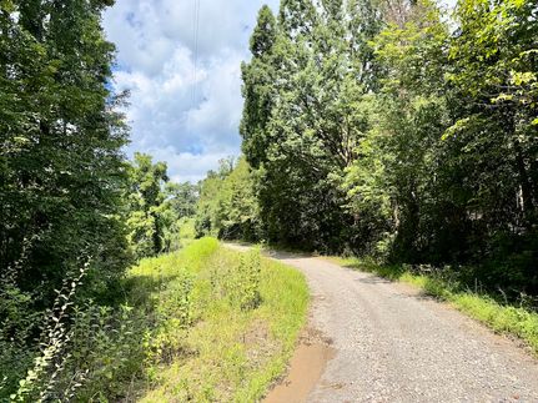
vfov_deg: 56.8
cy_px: 202
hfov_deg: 71.6
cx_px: 269
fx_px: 373
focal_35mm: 24
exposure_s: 1/3953
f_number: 1.78
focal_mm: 6.76
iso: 100
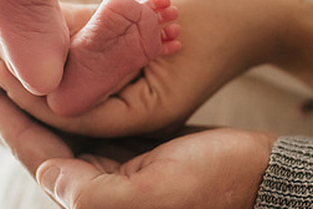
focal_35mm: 115
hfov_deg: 17.8
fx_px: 1000
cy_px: 28
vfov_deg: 11.8
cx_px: 154
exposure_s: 1/500
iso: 1600
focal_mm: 50
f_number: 2.8
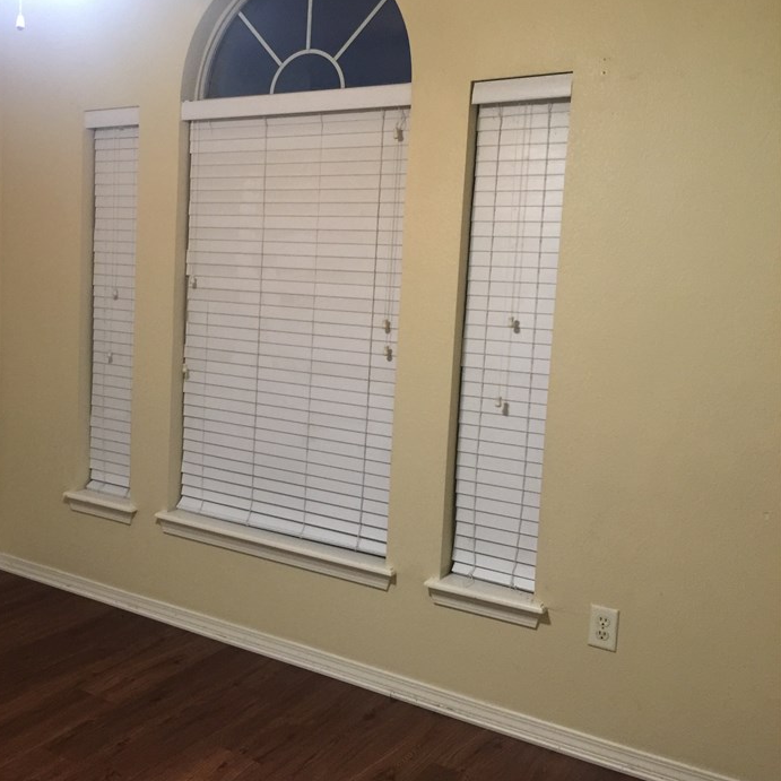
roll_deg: -2.7
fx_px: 970
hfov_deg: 42.6
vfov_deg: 43.8
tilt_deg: -6.7
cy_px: 365
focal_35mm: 38
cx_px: 203
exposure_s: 1/15
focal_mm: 4.15
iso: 125
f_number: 2.2
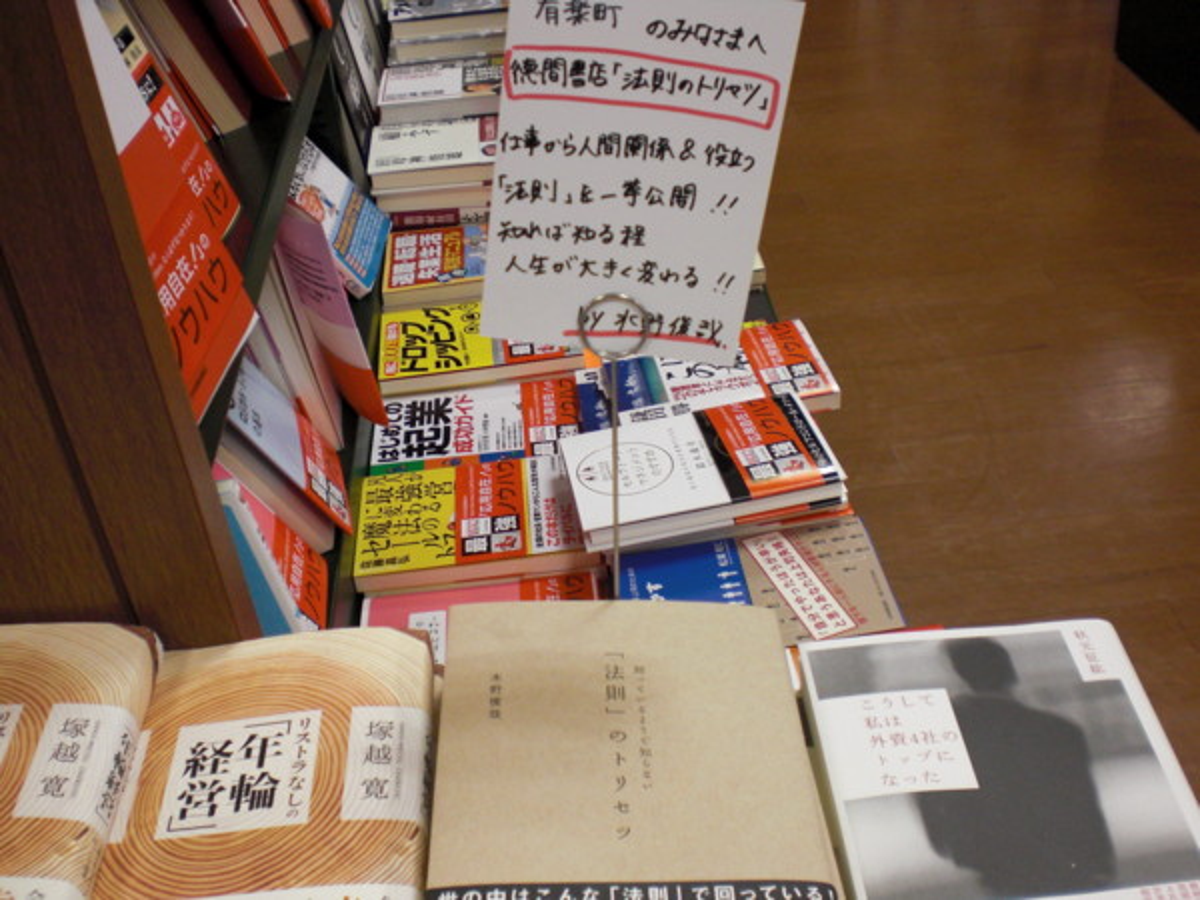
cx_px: 600
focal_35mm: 38
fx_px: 1317
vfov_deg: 37.7
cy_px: 450
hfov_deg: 49.0
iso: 200
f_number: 3.1
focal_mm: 6.3
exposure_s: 1/80
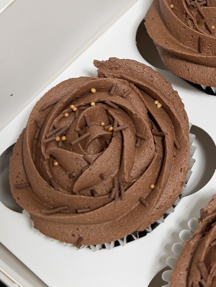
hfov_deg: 19.9
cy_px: 53
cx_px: 277
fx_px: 566
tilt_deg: -62.2
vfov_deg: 27.9
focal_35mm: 68
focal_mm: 6.76
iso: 100
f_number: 1.78
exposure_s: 1/121
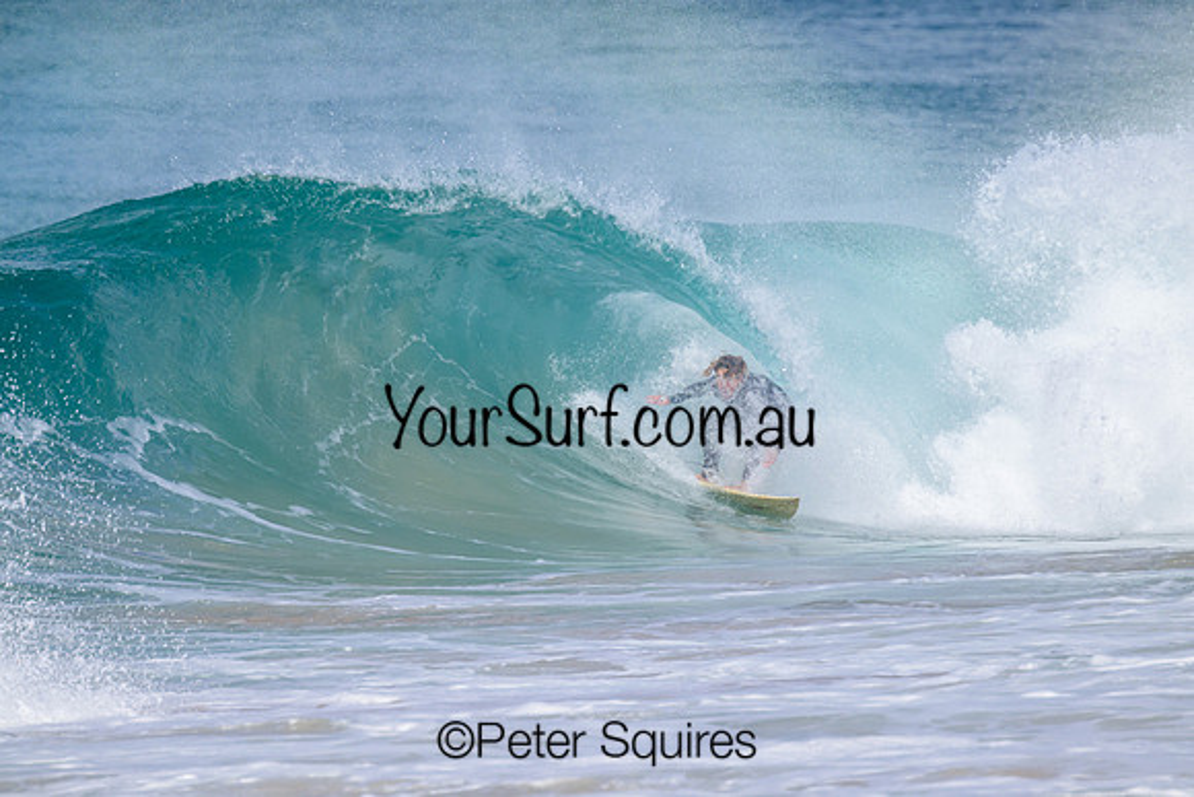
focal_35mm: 800
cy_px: 398
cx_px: 597
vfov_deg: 1.7
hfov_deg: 2.6
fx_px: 26538
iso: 640
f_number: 11
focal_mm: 800
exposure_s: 1/2000
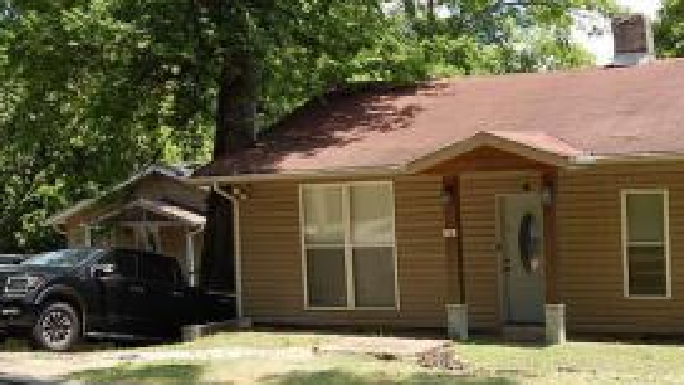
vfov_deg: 23.0
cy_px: 232
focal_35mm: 52
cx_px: 519
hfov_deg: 38.7
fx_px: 943
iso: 200
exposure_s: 1/200
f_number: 7.1
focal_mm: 20
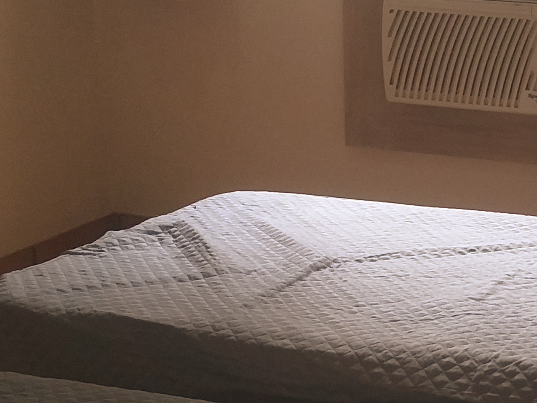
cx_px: 586
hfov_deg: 20.0
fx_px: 1458
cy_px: 309
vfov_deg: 15.6
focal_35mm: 94
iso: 64
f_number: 1.7
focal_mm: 3.93
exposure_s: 1/120
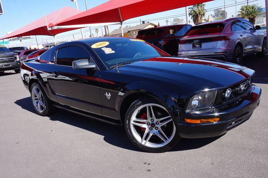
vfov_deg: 41.7
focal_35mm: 32
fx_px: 234
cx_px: 134
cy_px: 89
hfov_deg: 59.5
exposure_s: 1/80
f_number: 11
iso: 100
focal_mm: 21
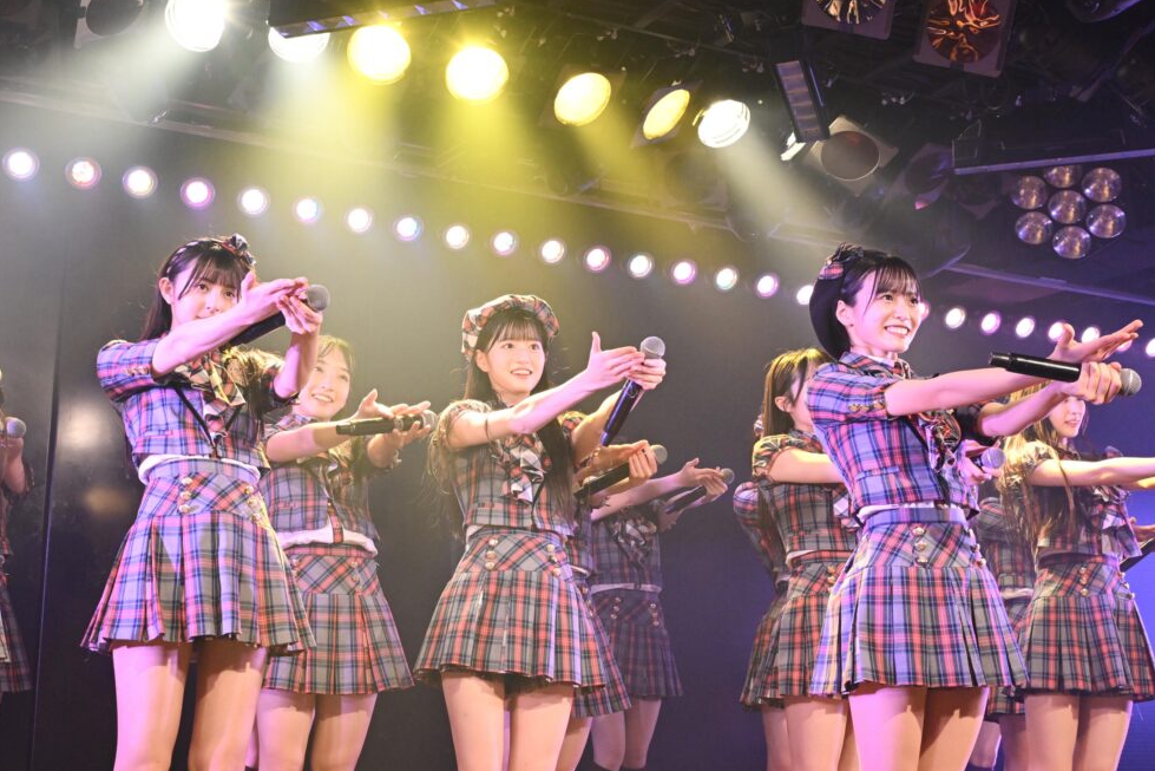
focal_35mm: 38
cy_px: 468
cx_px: 572
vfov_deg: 34.9
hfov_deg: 50.7
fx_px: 1219
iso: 2500
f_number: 5.6
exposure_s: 1/400
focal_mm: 31
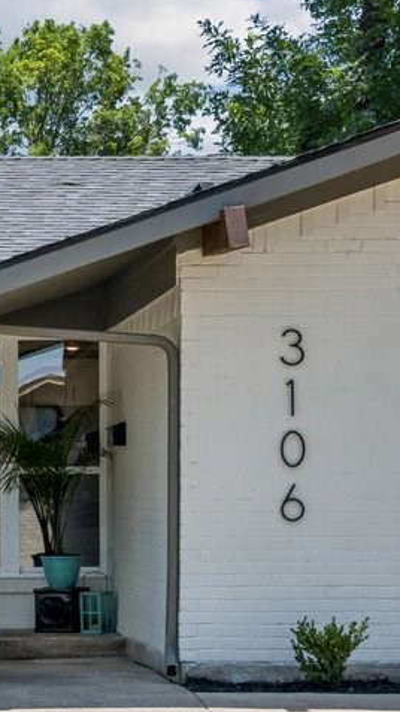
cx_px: -206
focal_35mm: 126
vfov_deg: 17.0
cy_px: 483
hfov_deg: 9.3
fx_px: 2378
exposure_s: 1/500
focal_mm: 28
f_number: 9
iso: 200
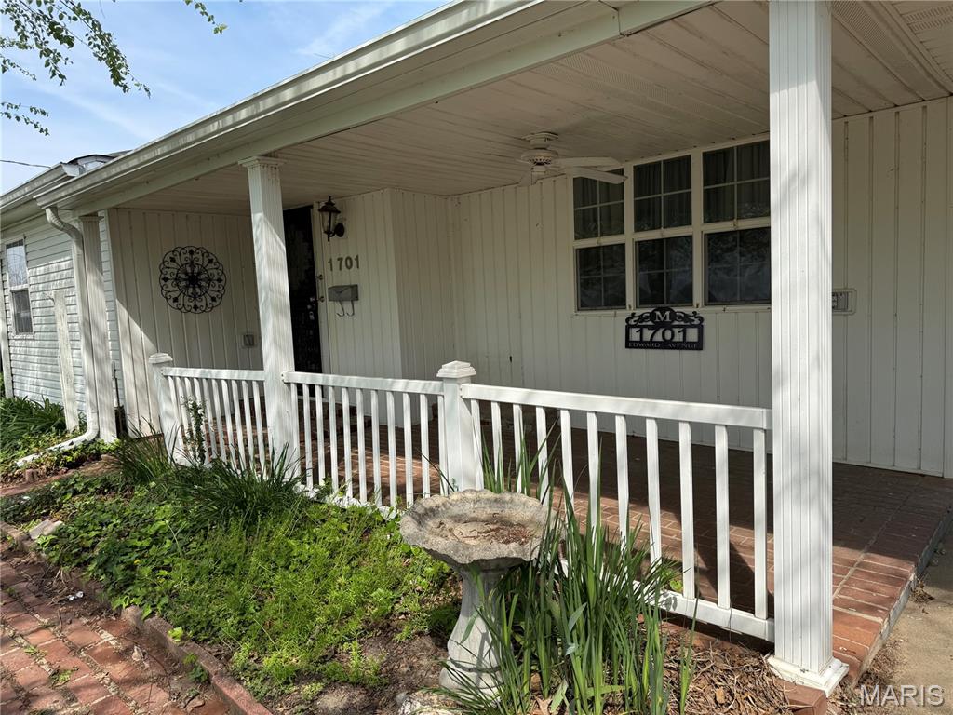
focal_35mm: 24
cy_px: 358
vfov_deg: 56.8
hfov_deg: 71.6
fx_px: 661
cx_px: 476
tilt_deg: -5.7
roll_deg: +2.7
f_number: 1.78
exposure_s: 1/2907
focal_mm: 6.76
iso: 80
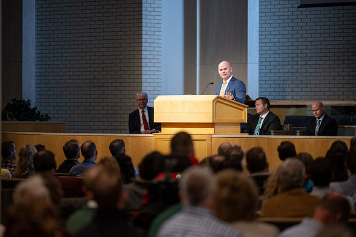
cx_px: 178
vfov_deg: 6.9
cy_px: 118
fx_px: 1978
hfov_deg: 10.3
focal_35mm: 200
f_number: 2.8
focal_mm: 200
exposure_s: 1/400
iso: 1600
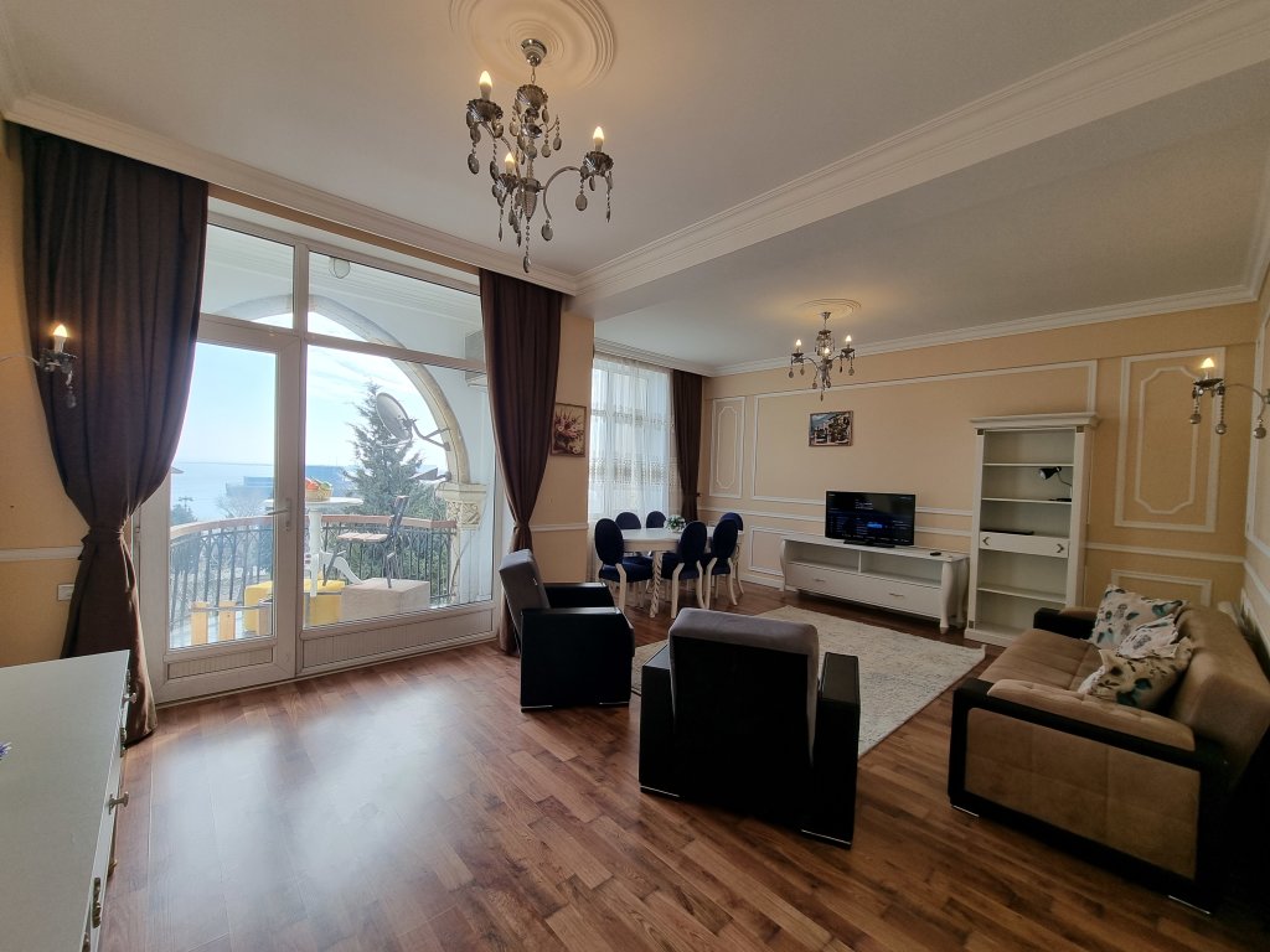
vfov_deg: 89.9
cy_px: 476
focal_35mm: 13
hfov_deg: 106.2
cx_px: 635
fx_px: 477
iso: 50
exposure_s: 1/211
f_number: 2.2
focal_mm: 2.2
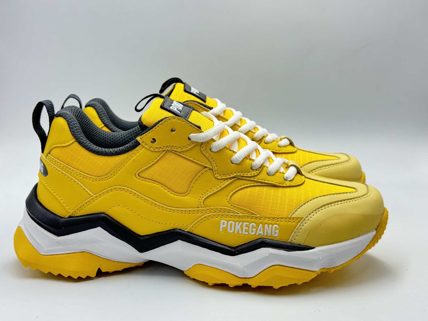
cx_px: 214
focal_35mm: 48
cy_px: 160
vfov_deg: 30.3
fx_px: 593
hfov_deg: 39.7
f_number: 1.78
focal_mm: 6.86
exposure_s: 1/100
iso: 50
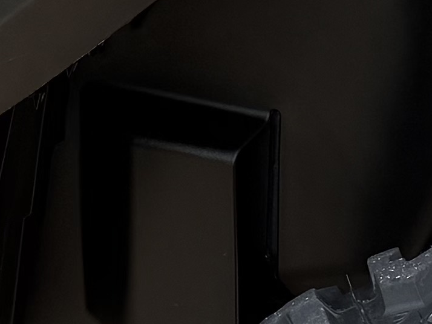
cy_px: 187
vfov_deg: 7.7
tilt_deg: -29.4
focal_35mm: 192
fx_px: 2397
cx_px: 136
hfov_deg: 10.3
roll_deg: -1.9
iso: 50
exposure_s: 1/146
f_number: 1.78
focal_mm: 6.76
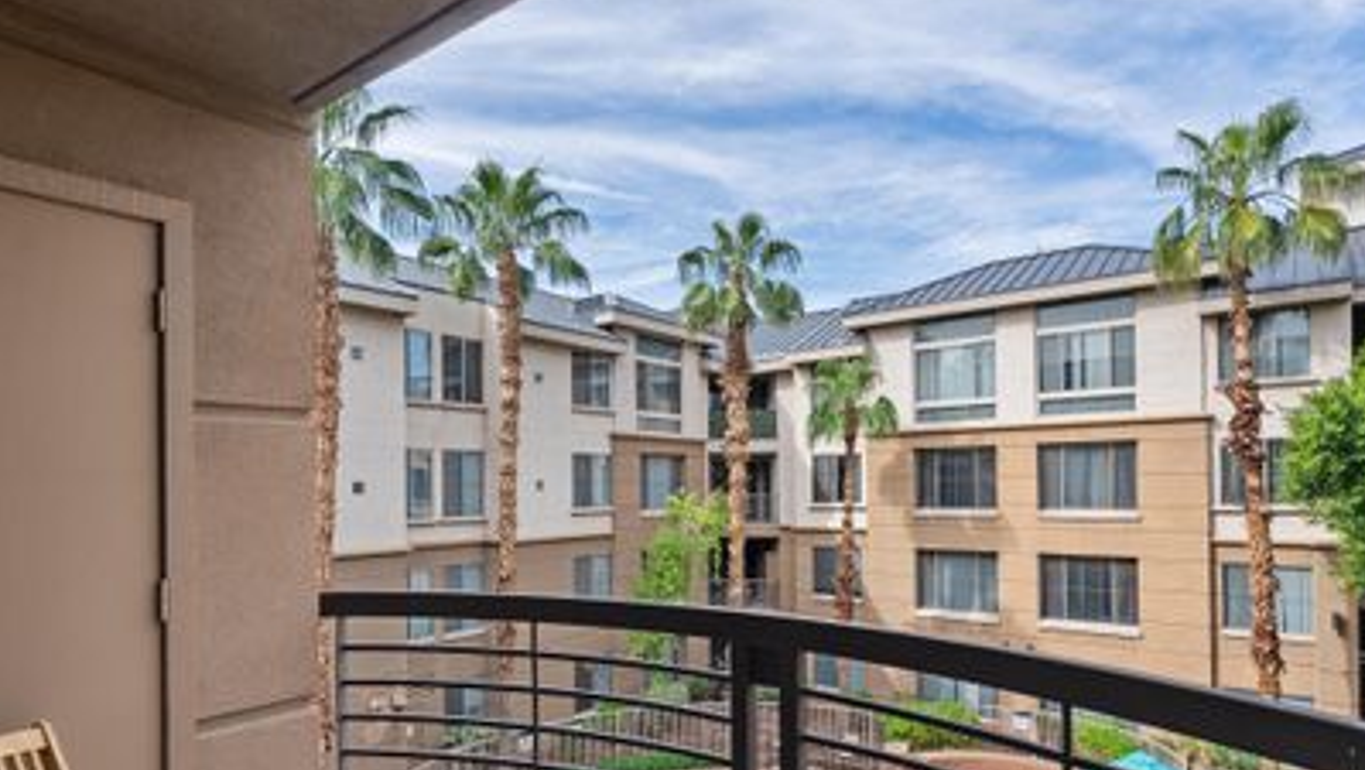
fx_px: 761
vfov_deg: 53.0
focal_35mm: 21
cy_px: 493
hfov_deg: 83.8
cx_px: 688
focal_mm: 16
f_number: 8
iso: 250
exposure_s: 1/50
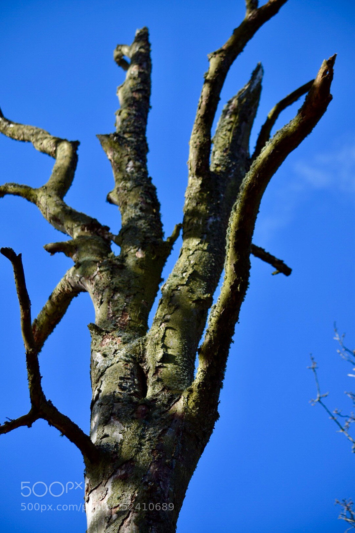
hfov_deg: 9.3
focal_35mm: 147
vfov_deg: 14.0
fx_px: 2174
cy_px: 266
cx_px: 178
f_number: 5.6
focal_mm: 98
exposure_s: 1/500
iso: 100
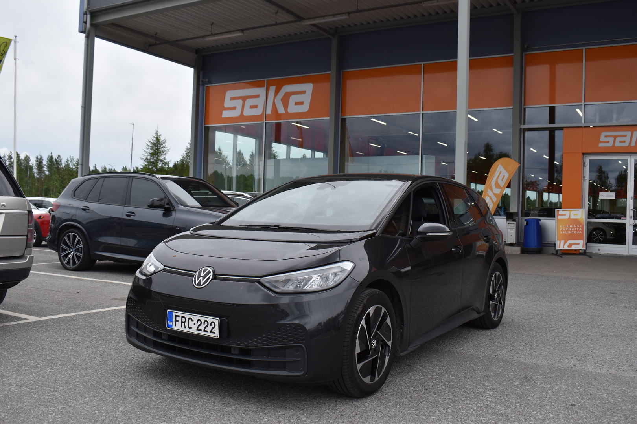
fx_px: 584
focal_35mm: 33
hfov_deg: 57.2
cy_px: 212
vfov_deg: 40.0
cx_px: 318
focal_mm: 22
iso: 200
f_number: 8
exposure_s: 1/500
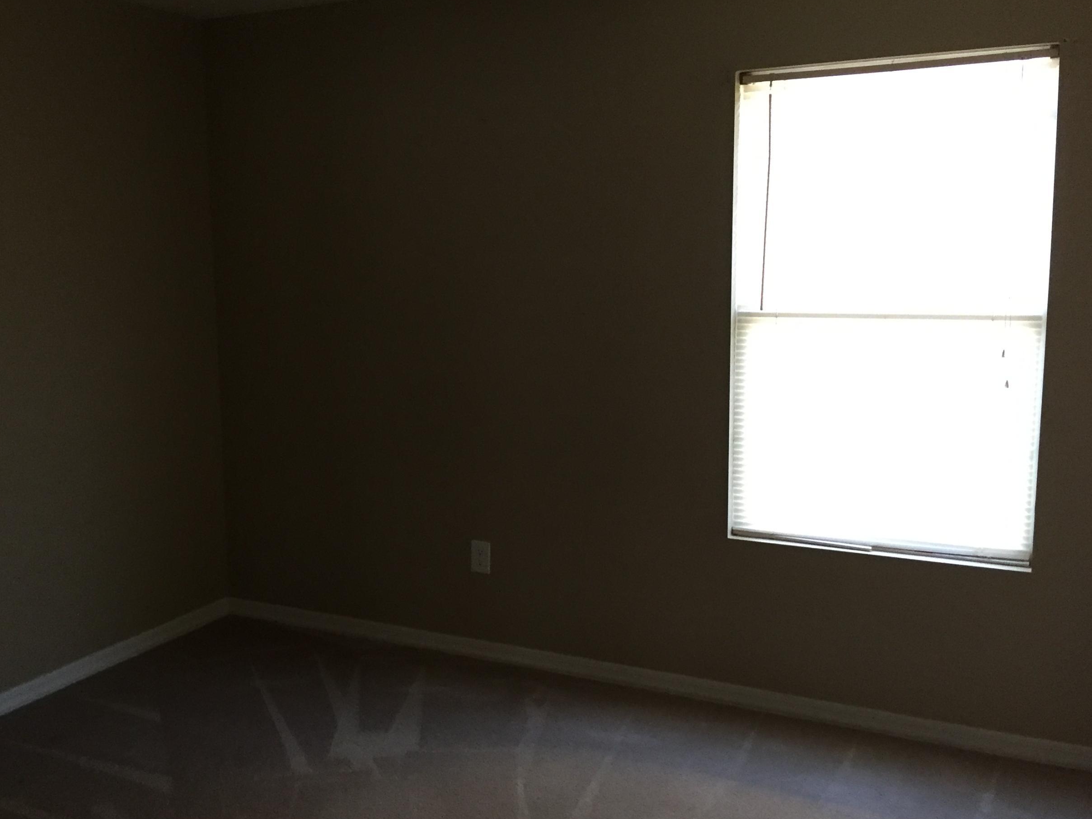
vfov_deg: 39.7
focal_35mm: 36
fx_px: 1136
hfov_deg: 51.1
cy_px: 415
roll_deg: +1.0
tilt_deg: -7.6
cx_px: 446
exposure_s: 1/30
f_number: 2.2
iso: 250
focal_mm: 4.15
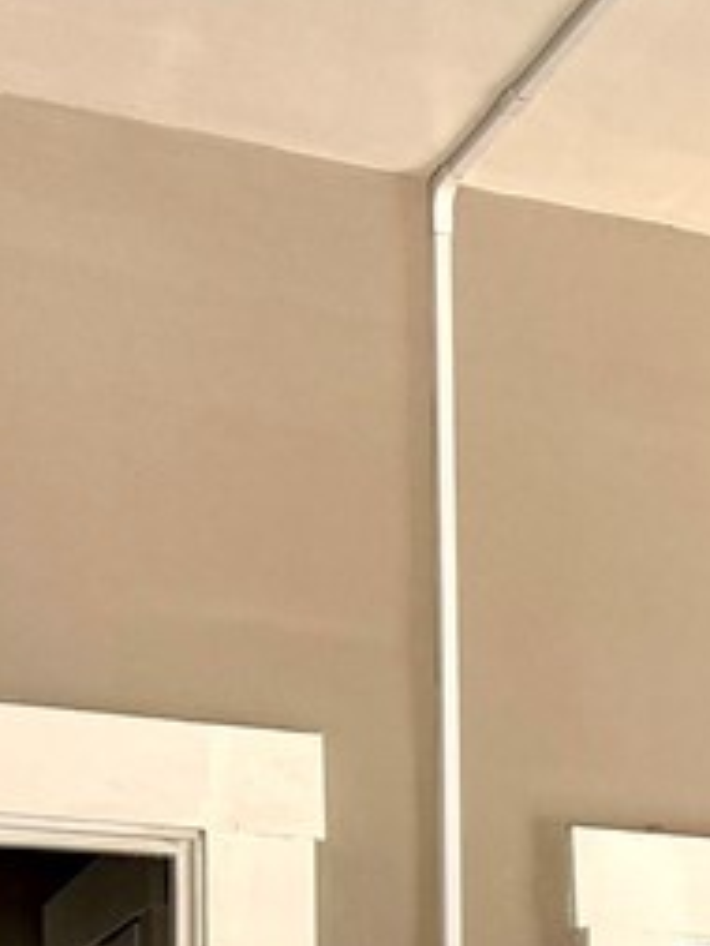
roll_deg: -1.5
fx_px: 2650
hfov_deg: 13.9
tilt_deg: -0.6
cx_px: 1211
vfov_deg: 18.4
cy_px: 1324
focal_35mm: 97
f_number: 1.78
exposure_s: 1/239
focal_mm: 6.76
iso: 200
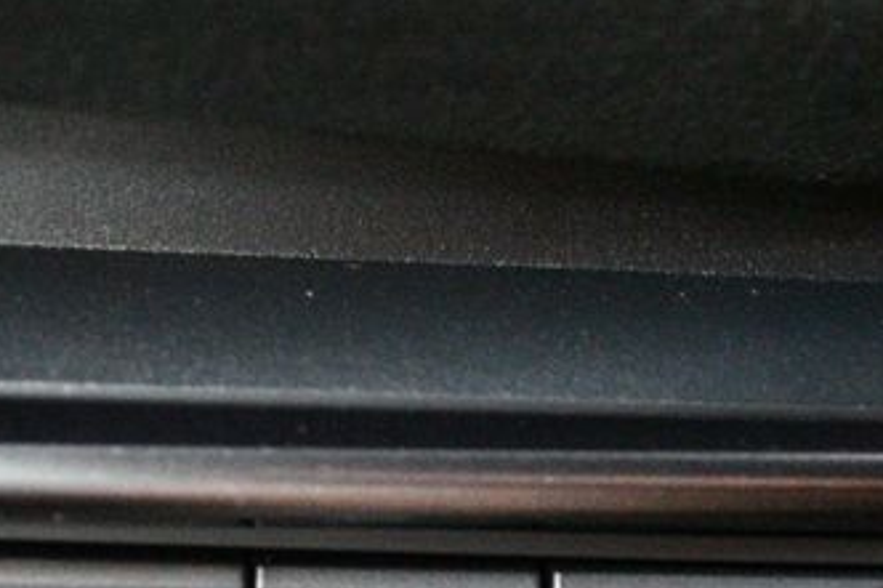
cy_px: 519
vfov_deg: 10.6
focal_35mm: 129
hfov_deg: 15.7
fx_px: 3162
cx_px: 64
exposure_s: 1/20
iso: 12800
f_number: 5.3
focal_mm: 45
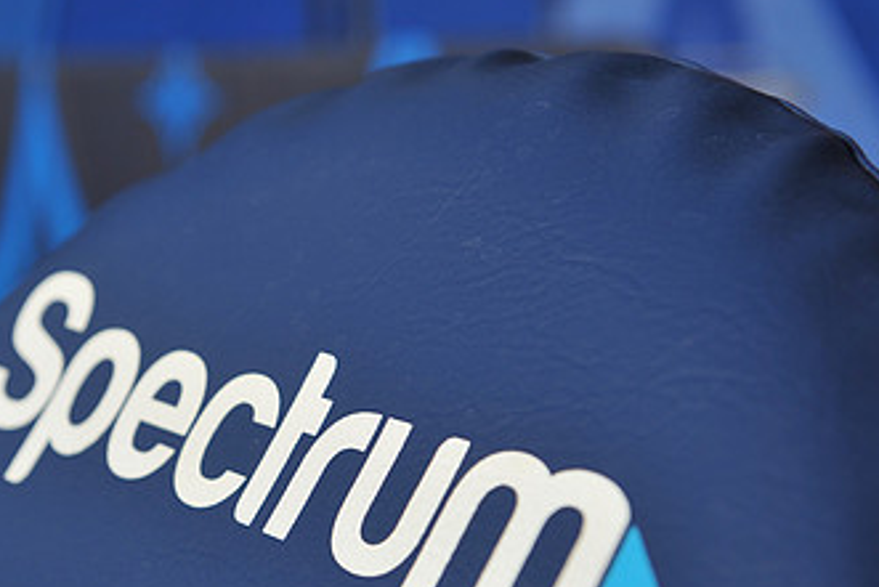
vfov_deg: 13.9
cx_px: 210
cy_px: 414
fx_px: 2394
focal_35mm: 98
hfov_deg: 20.6
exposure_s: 1/2500
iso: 250
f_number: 4.5
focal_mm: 56
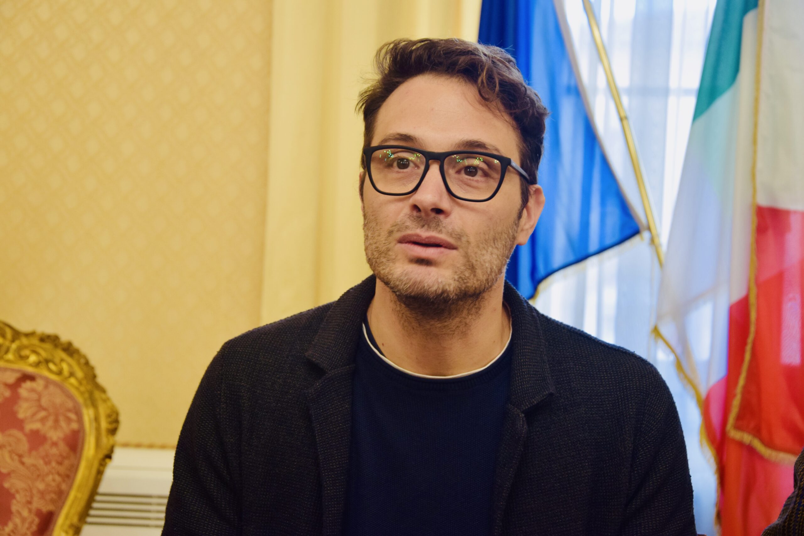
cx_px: 402
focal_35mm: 78
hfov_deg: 26.0
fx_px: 1742
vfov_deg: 17.5
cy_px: 268
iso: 640
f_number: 5
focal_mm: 52
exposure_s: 1/60
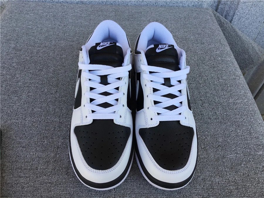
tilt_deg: -50.8
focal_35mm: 31
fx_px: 236
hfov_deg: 58.4
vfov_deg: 45.4
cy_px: 99
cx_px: 132
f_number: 2.4
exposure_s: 1/242
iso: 25
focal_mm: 3.3
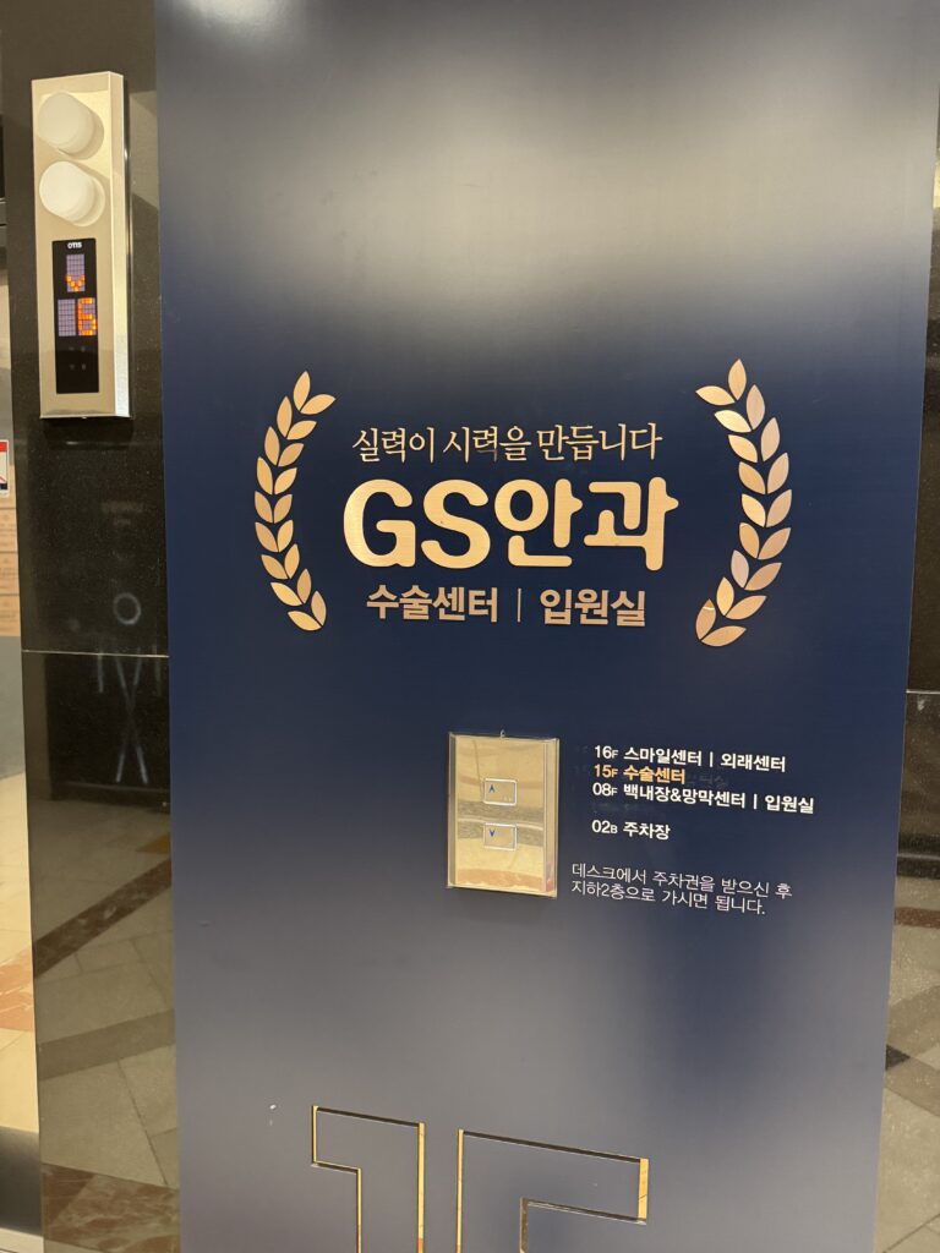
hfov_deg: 56.8
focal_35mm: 24
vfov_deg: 71.6
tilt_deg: -7.6
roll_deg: +1.9
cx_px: 470
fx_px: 869
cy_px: 626
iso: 800
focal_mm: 6.76
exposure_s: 1/60
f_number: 1.78
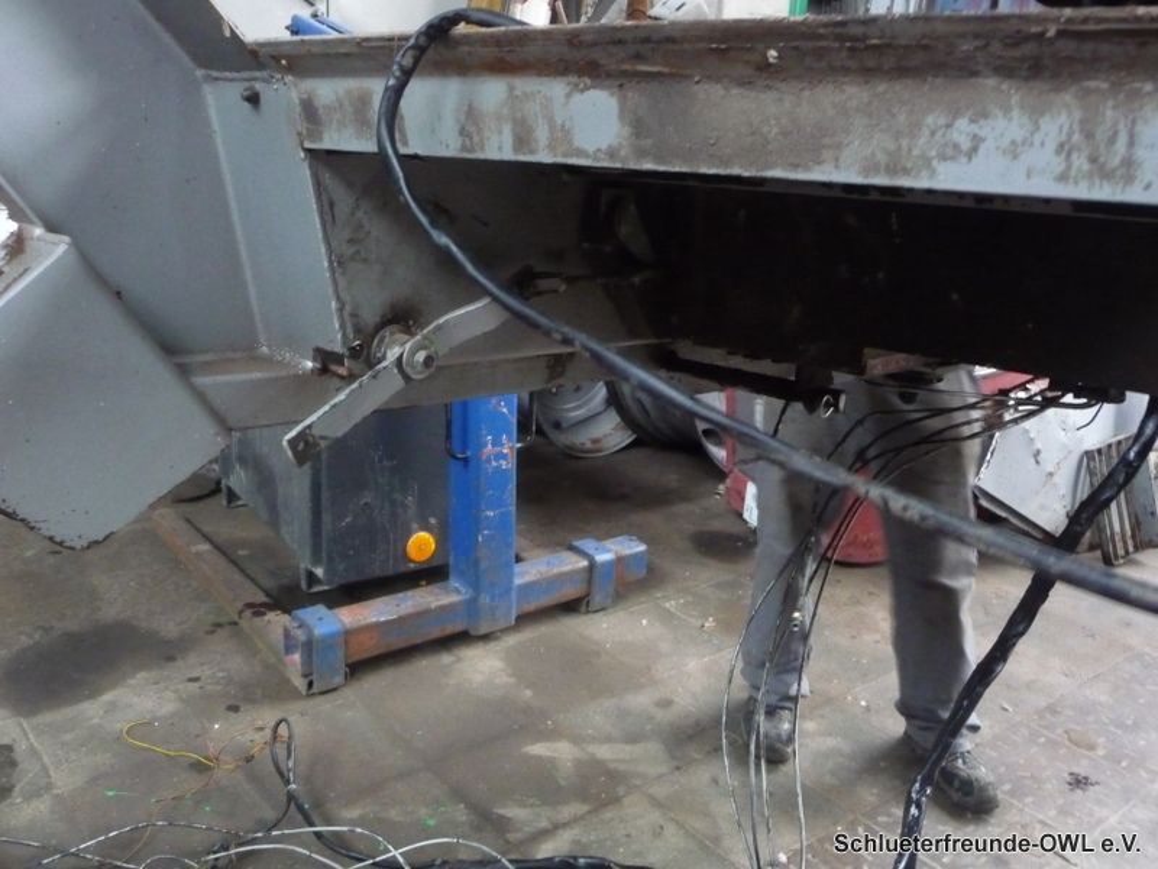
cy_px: 434
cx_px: 579
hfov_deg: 56.8
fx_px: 1070
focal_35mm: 32
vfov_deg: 44.2
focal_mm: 5.3
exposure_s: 1/10
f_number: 3.5
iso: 800
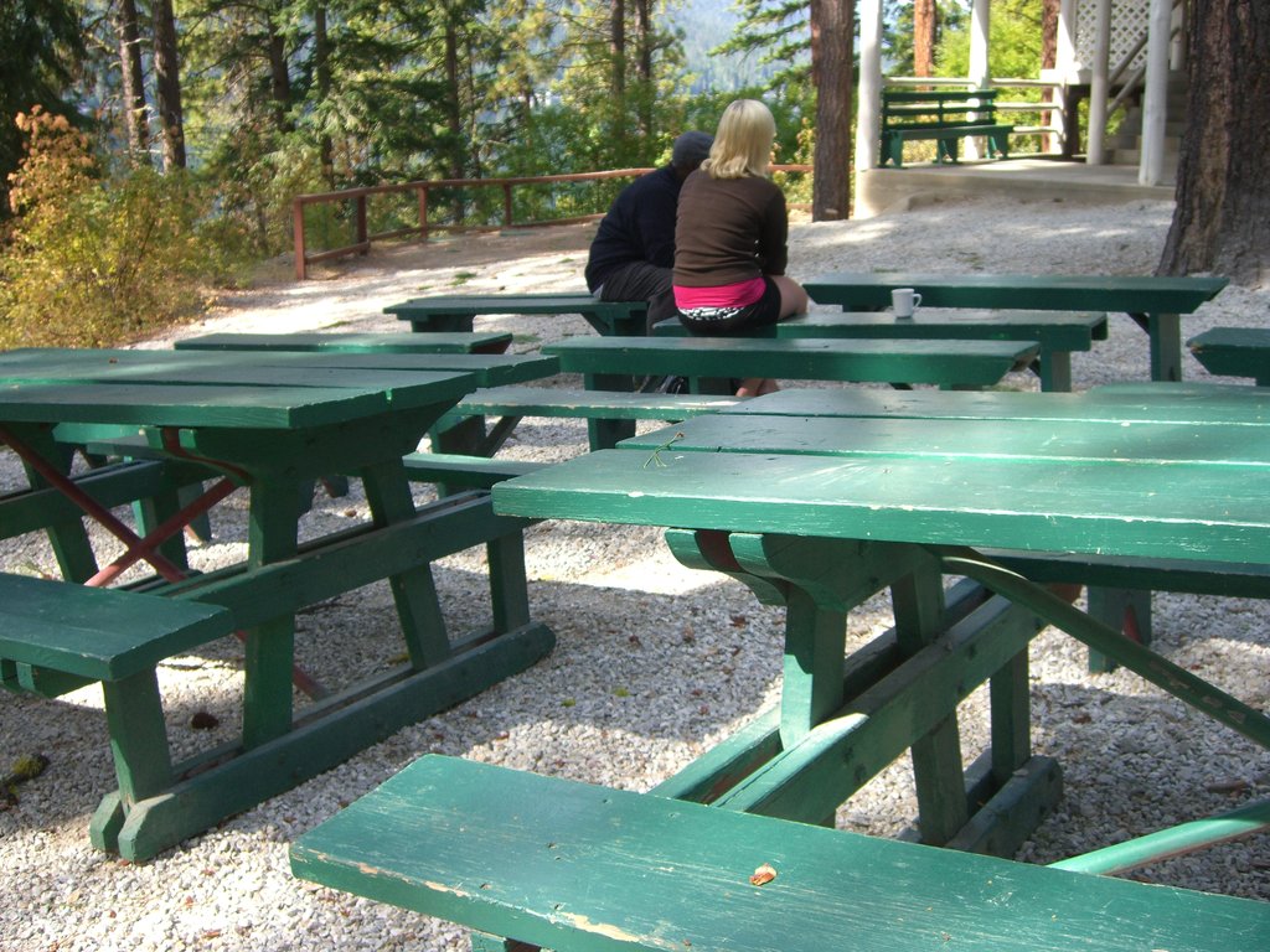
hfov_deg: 49.0
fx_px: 1394
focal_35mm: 38
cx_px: 635
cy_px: 476
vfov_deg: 37.7
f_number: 2.8
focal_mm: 7.9
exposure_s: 1/200
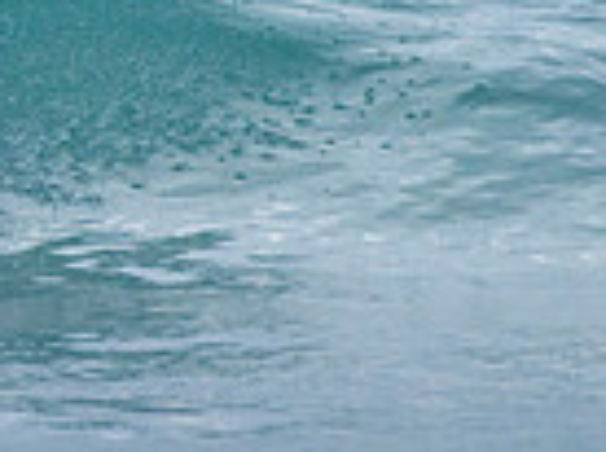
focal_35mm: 2478
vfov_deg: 0.6
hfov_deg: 0.8
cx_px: -517
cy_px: -202
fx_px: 43305
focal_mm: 500
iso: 1400
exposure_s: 1/2000
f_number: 5.6
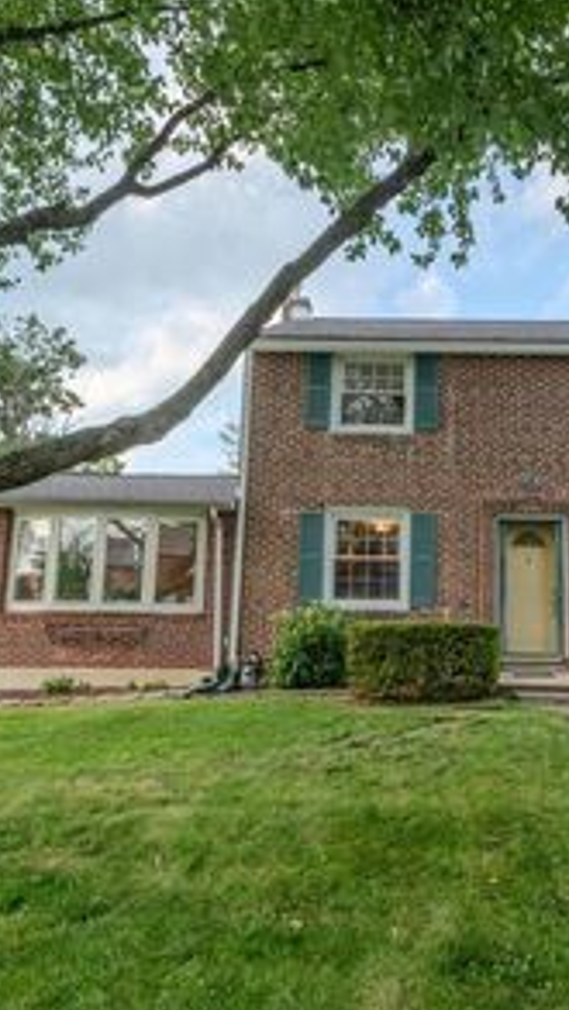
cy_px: 536
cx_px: 445
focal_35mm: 25
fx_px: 670
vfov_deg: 74.0
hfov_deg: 44.1
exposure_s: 1/60
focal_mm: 14
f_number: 11
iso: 100
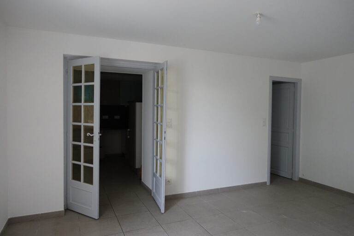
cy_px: 118
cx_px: 177
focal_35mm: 24
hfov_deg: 73.7
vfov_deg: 53.1
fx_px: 236
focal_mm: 8.8
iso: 640
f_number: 1.8
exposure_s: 1/160
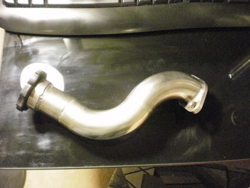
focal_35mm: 37
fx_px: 267
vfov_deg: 38.7
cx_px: 122
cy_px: 94
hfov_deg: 50.1
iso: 1600
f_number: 3.1
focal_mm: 6.3
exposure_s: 1/15
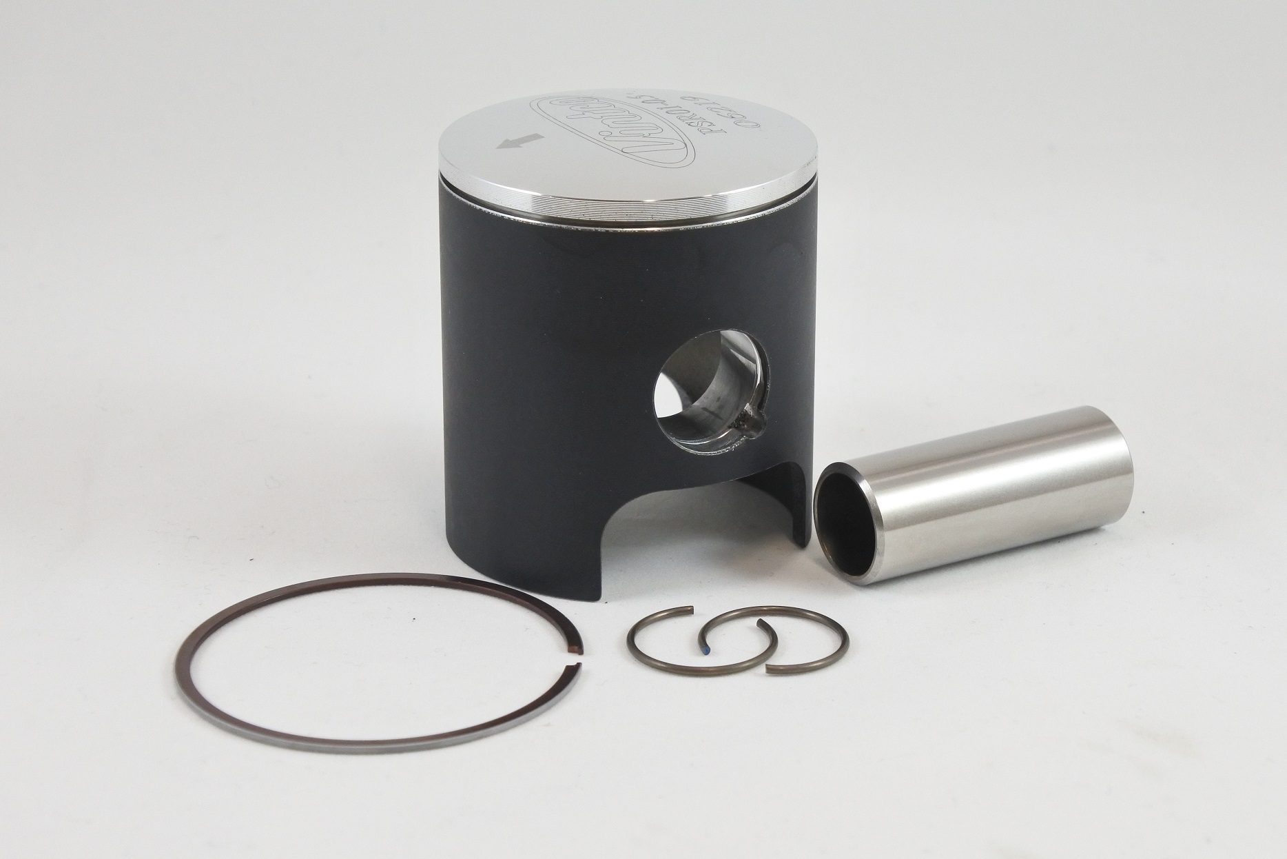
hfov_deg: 27.3
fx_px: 2646
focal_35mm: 74
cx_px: 644
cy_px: 430
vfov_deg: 18.4
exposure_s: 1/125
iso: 640
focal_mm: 27.6
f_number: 5.6
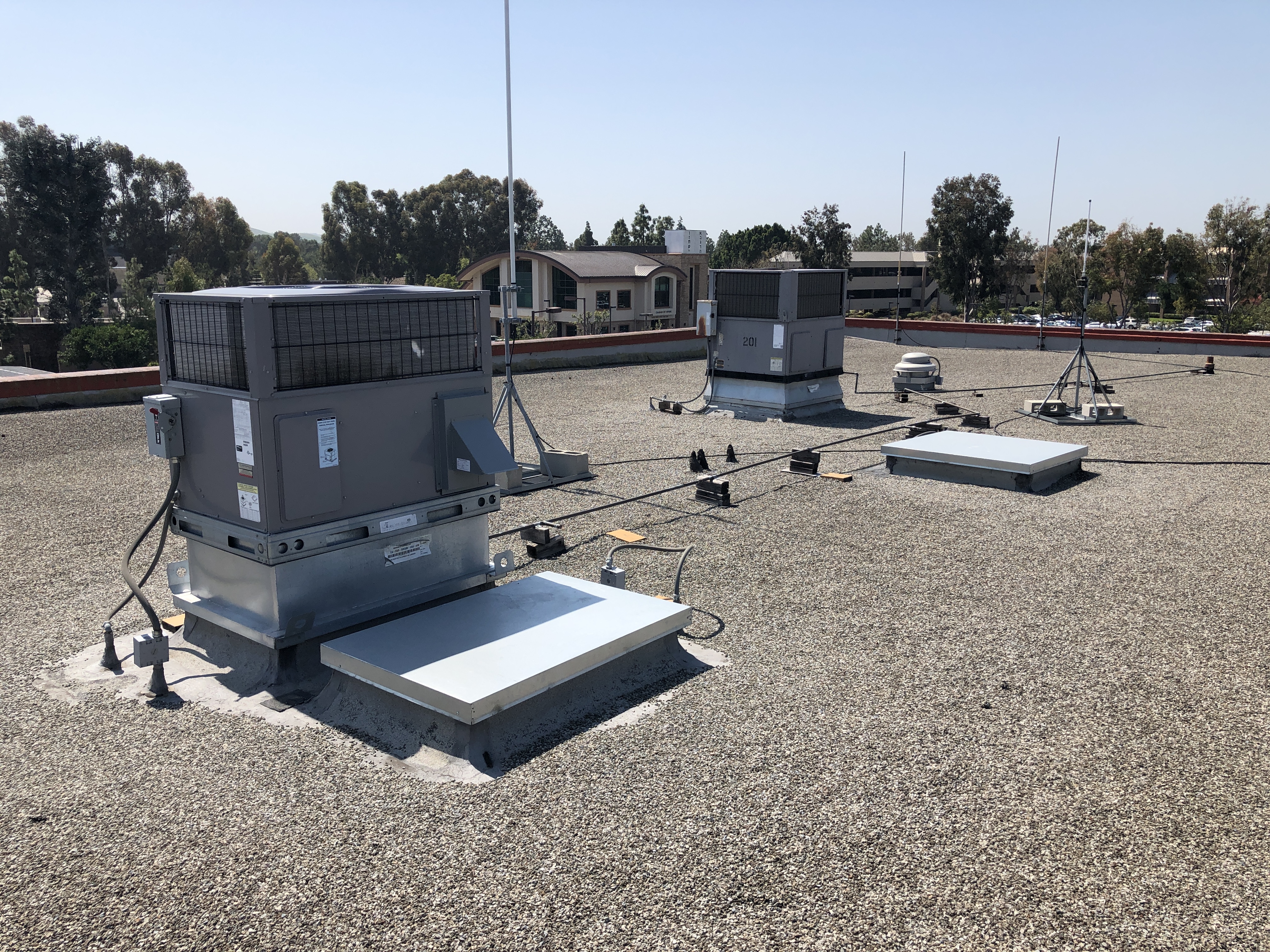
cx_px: 635
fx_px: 1027
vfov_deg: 49.7
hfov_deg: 63.4
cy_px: 476
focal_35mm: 28
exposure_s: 1/2088
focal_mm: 3.99
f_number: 1.8
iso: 20
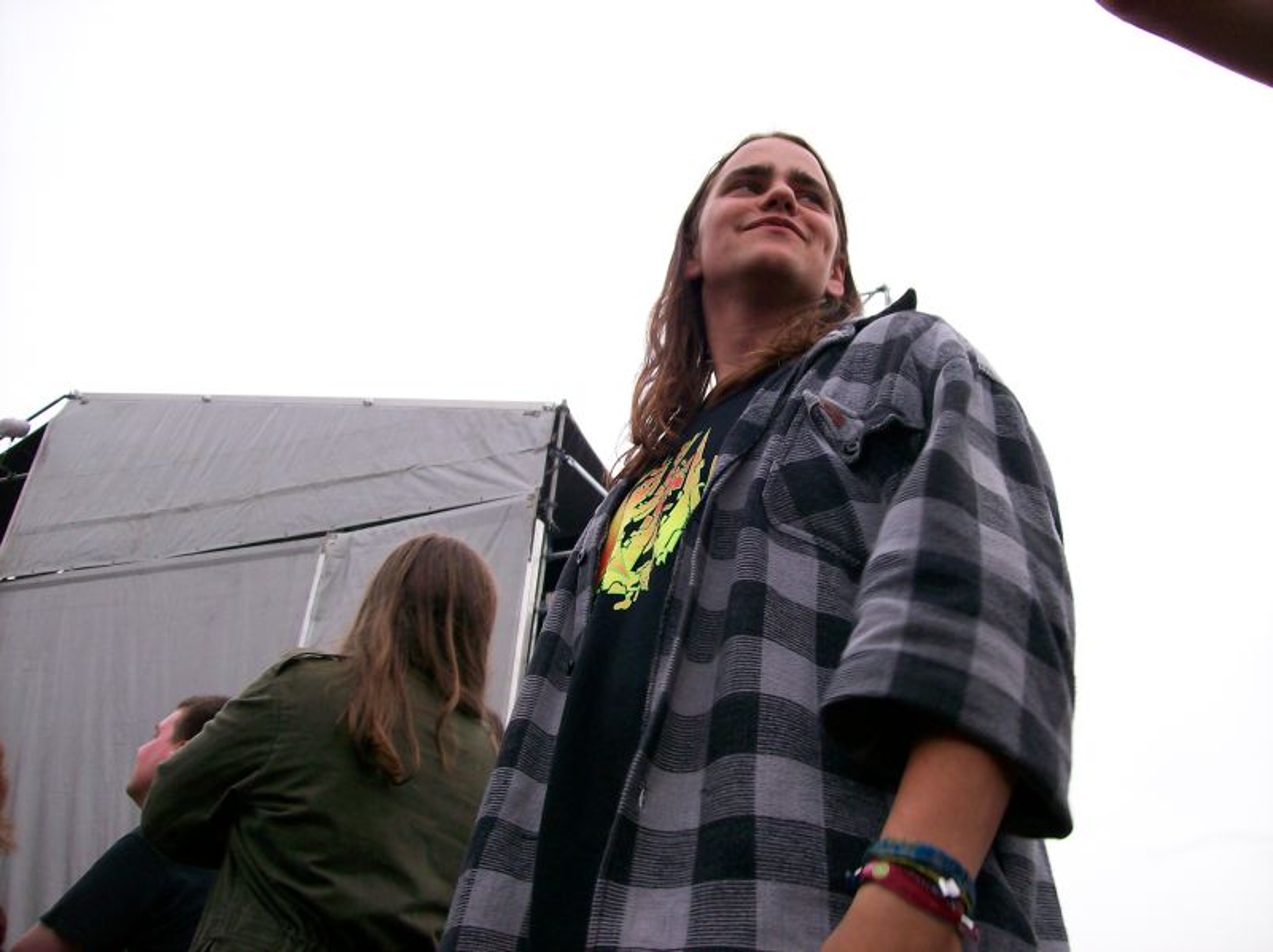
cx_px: 636
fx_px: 1322
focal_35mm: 36
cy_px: 476
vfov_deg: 39.6
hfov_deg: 51.4
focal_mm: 6
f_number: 2.7
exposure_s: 1/101
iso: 80
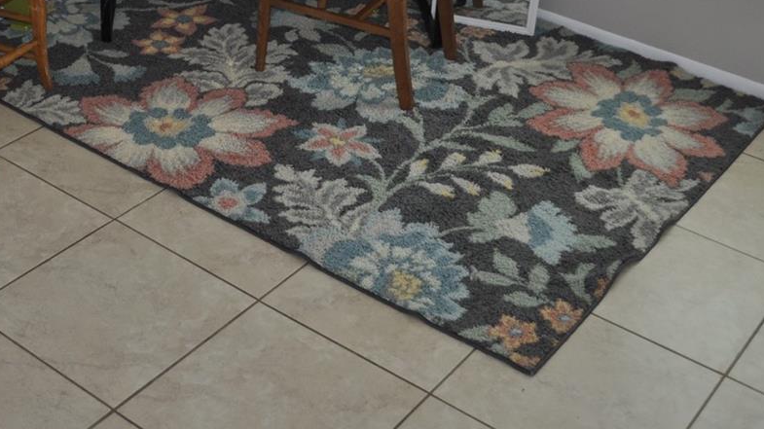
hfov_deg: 32.6
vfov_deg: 18.1
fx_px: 1296
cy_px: -51
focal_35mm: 64
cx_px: 271
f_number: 3.8
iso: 280
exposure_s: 1/200
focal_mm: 20
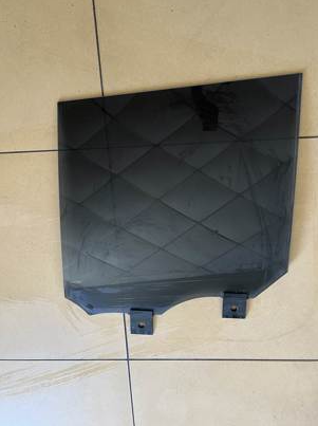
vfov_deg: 58.0
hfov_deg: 45.3
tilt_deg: -77.2
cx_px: 172
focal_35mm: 31
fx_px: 381
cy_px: 174
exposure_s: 1/50
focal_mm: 5.1
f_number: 1.6
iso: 100
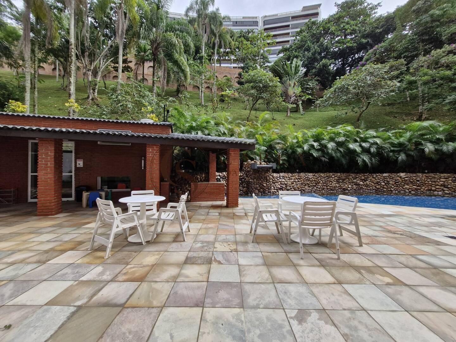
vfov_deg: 89.9
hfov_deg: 106.2
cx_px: 228
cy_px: 171
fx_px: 171
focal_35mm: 13
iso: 50
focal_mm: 1.74
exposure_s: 1/658
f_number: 2.2
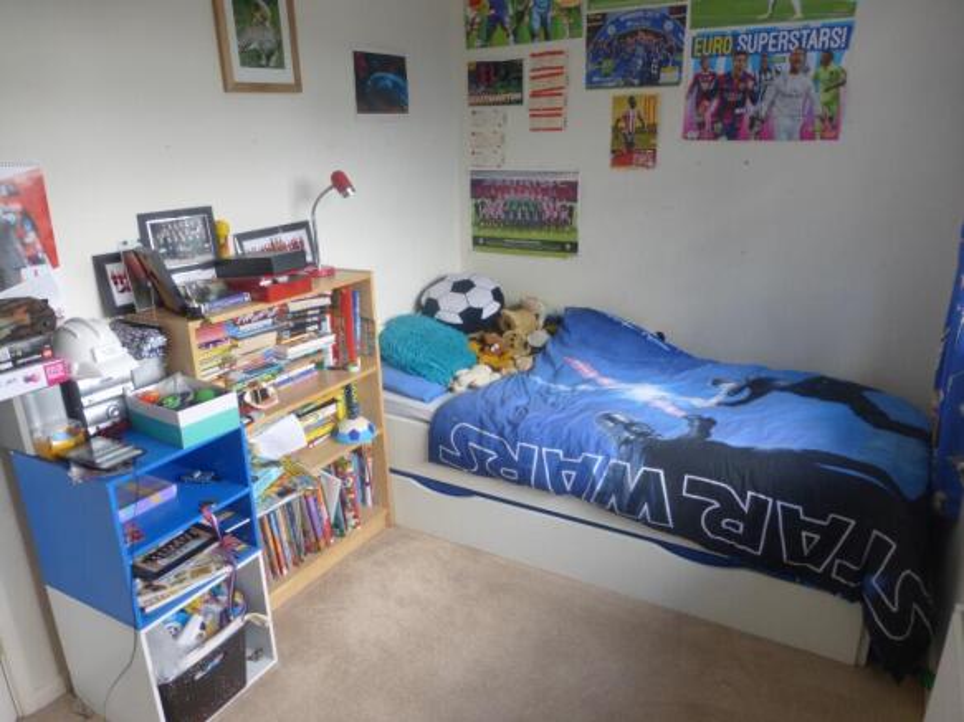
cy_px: 361
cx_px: 482
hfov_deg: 71.6
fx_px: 668
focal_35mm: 24
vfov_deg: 56.8
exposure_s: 1/30
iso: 100
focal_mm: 4.3
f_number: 3.3
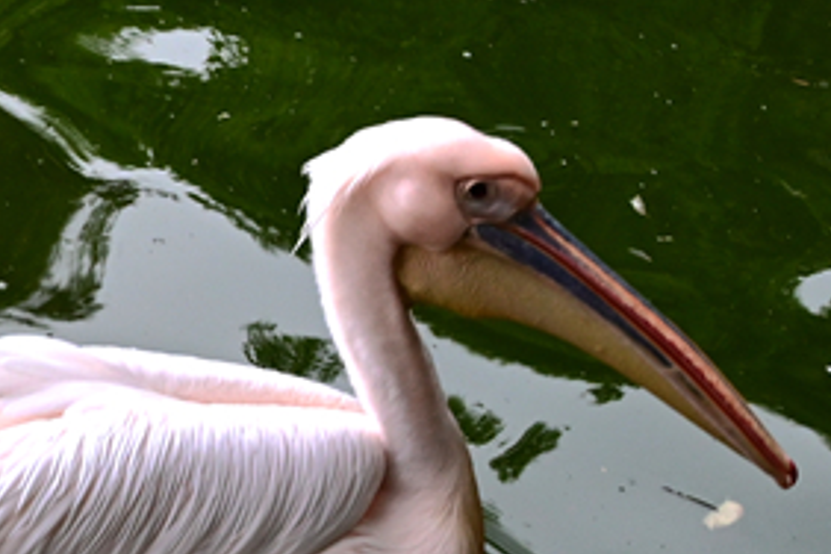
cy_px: 616
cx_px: -333
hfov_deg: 11.1
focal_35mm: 179
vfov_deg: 7.6
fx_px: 4132
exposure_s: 1/125
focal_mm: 42
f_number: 7.1
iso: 800
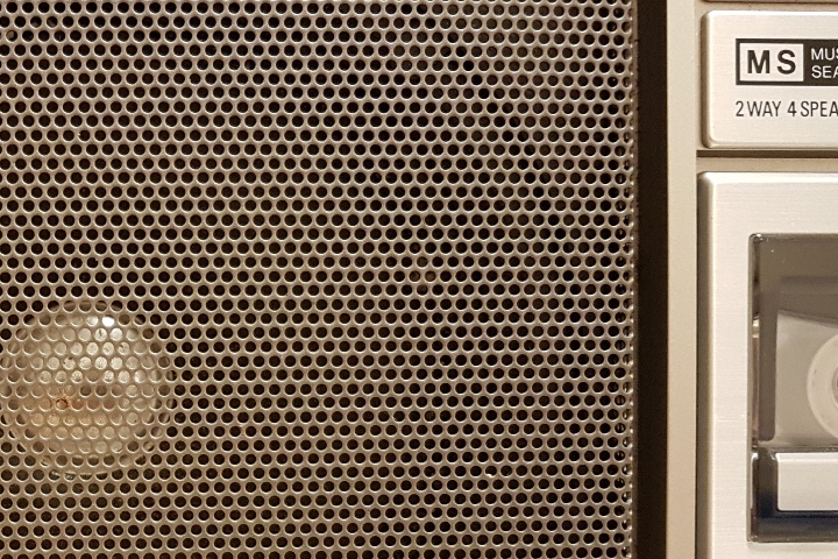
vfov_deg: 25.3
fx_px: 1234
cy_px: 394
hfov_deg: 35.7
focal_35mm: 53
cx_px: 112
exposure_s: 1/10
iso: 250
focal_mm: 4.2
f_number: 1.7
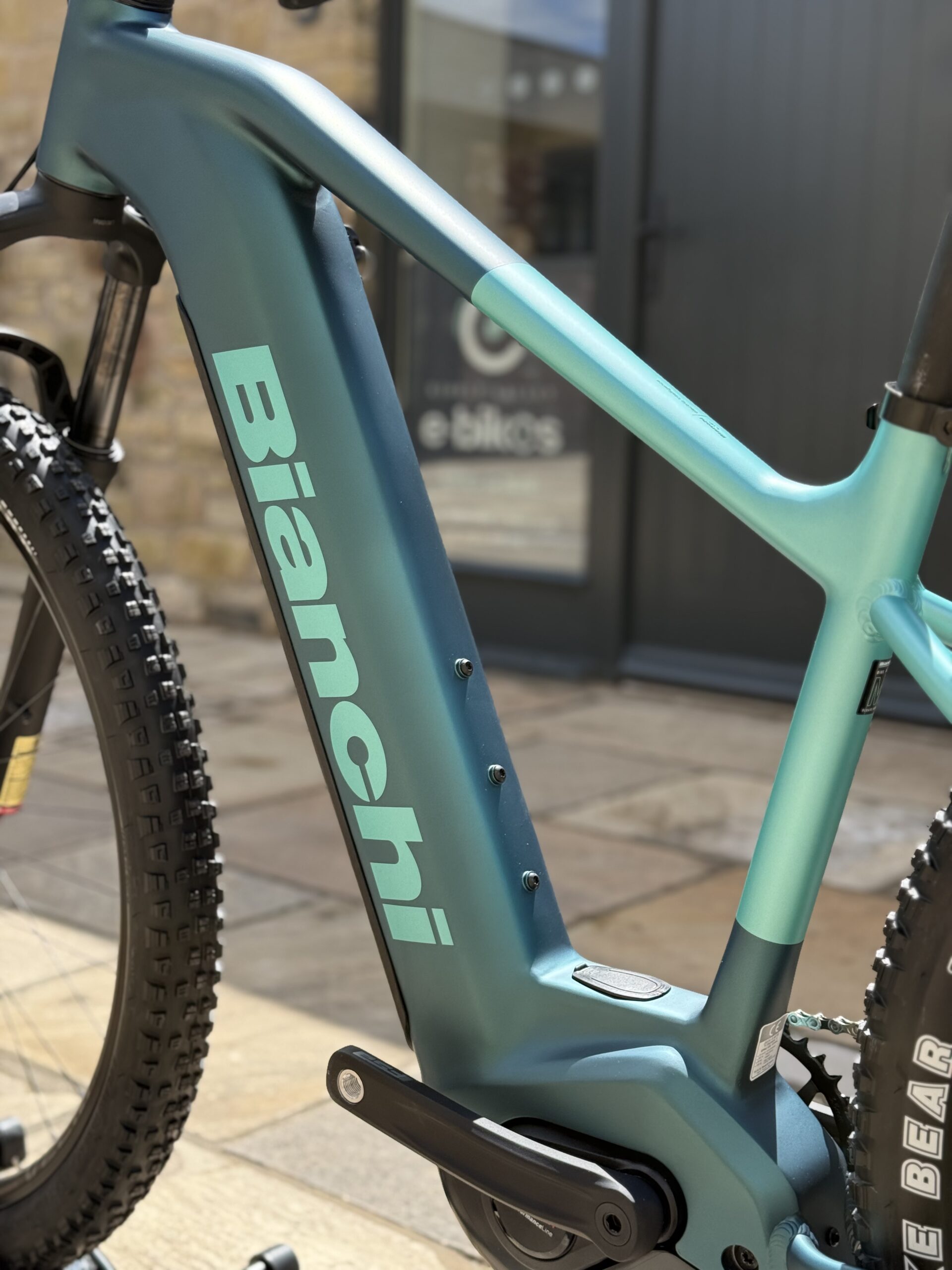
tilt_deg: -8.0
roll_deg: -1.7
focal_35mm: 48
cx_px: 476
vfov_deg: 39.7
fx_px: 1760
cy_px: 635
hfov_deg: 30.3
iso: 100
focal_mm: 6.76
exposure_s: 1/2762
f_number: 1.78
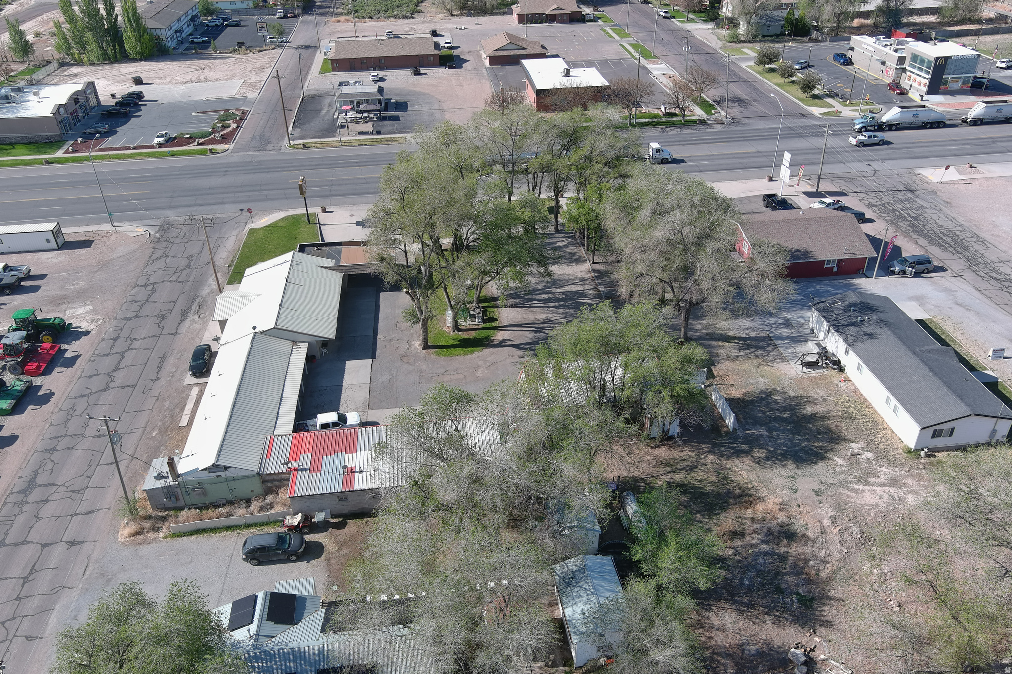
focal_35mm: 29
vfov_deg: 45.0
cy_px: 337
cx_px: 506
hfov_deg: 63.7
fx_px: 815
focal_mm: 10.13
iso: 100
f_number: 2.8
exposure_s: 1/800
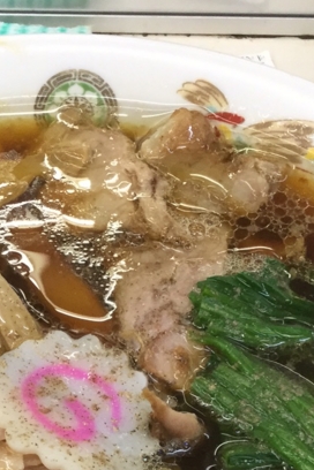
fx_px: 1060
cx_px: 92
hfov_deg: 16.8
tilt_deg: -61.5
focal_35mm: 81
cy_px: 468
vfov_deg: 24.0
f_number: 2.4
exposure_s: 1/30
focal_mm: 3.3
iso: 80
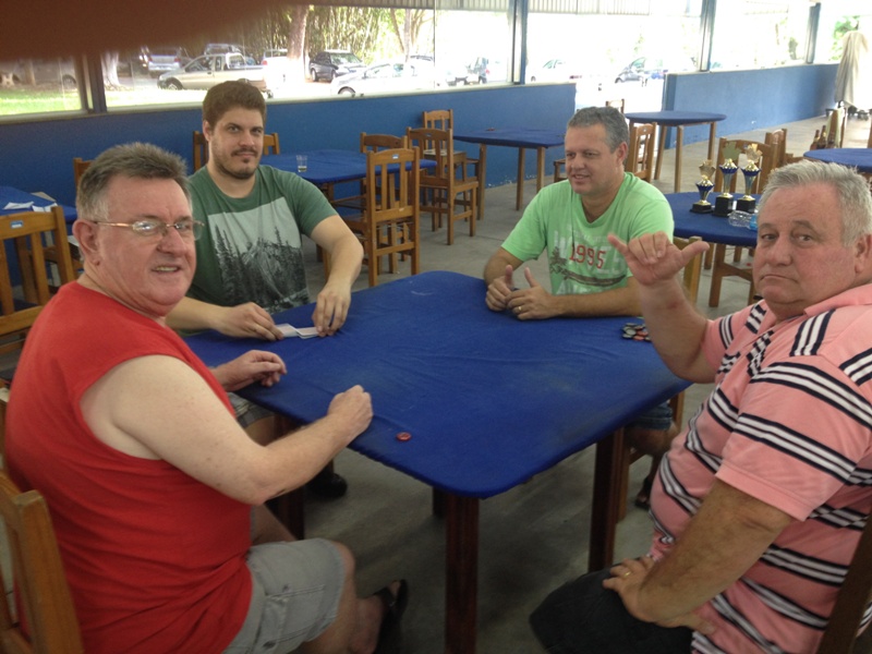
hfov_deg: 52.6
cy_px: 327
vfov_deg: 40.7
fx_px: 882
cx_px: 436
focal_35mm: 35
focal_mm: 4.28
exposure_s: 1/20
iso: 80
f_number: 2.4
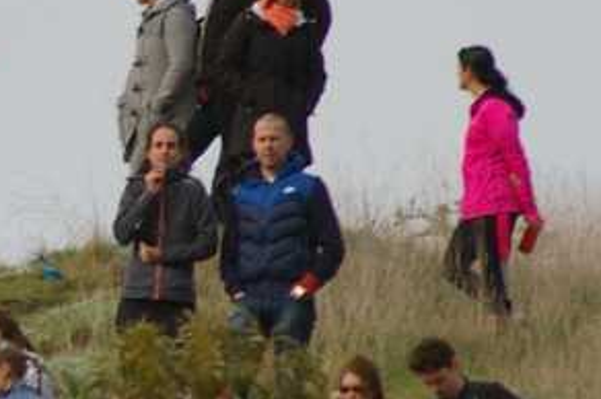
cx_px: -220
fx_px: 26297
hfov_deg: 1.3
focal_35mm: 1577
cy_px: 344
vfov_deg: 0.9
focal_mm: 300
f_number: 6.7
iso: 200
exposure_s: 1/500
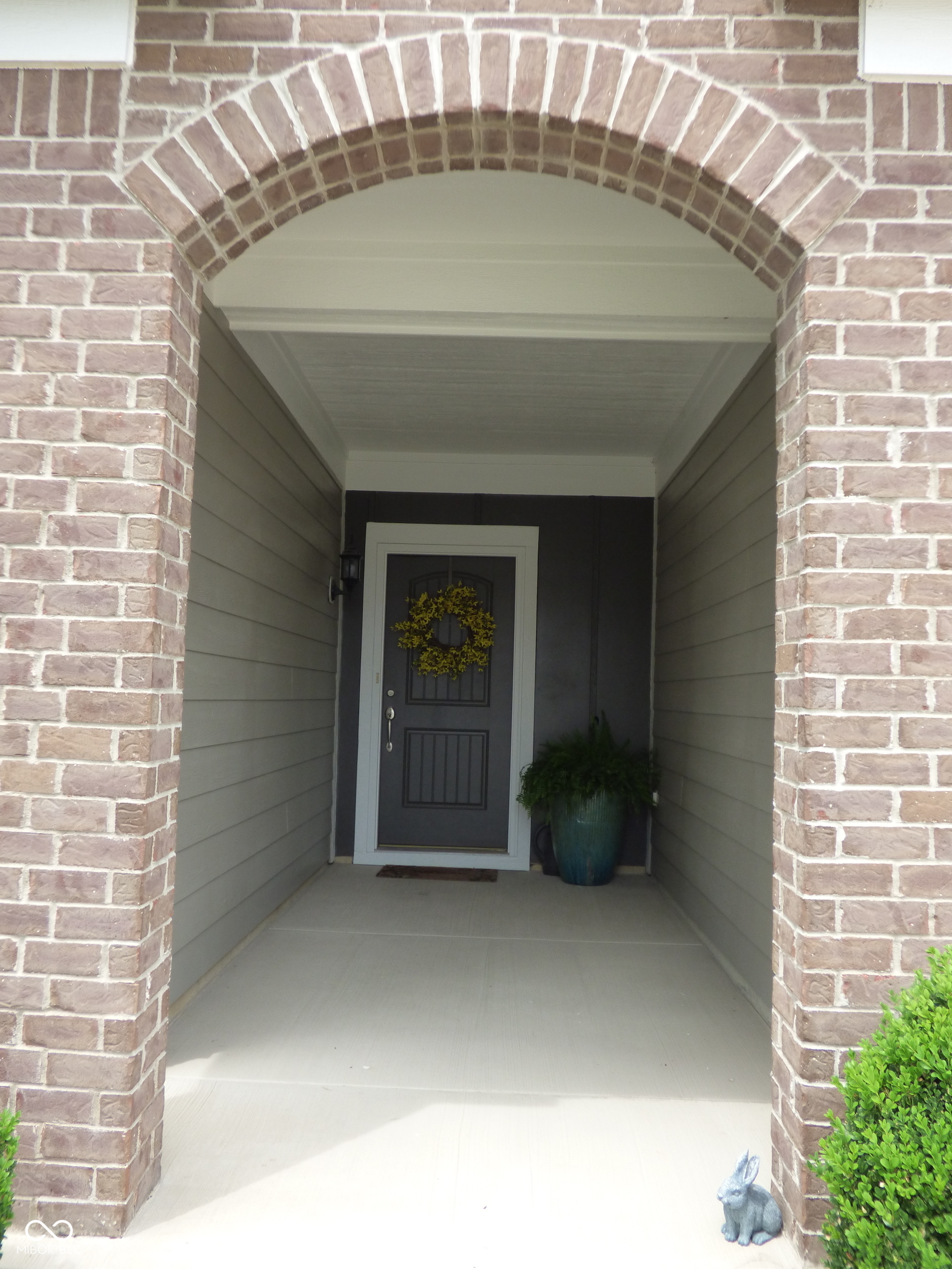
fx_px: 1100
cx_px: 476
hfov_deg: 46.8
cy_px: 634
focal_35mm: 30
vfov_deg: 60.0
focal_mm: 5.29
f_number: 3.3
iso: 160
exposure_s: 1/250
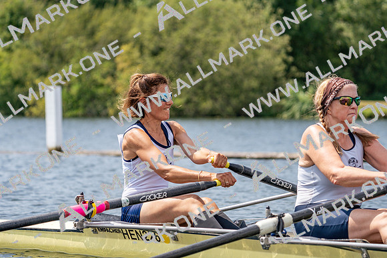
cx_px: 194
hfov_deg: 10.3
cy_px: 129
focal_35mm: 200
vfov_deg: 6.9
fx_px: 2150
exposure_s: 1/1600
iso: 250
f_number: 5.6
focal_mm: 200
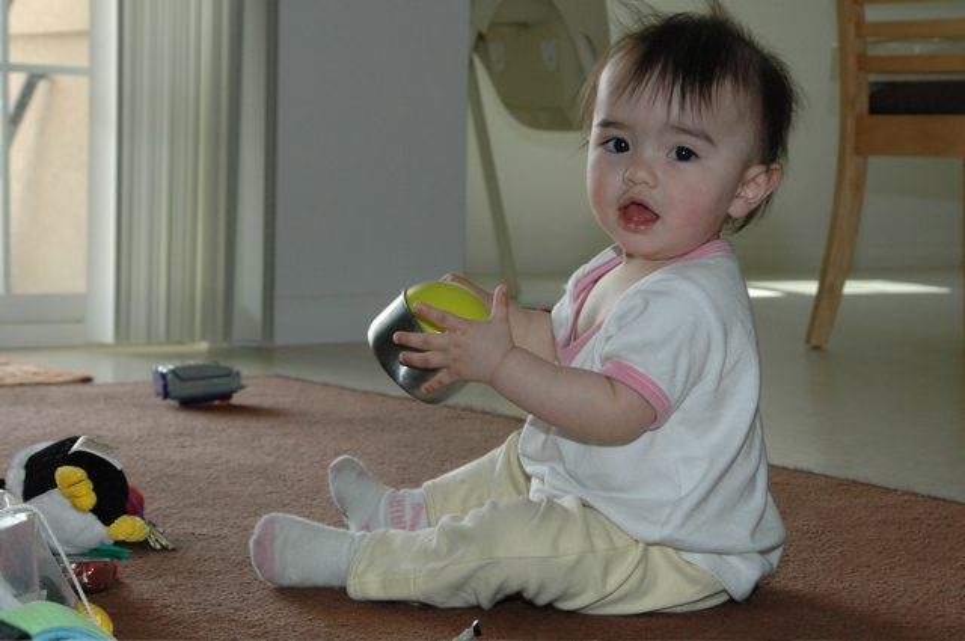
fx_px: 2409
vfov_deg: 15.1
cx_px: 482
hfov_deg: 22.6
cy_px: 320
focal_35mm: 90
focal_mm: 60
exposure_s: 1/60
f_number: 8
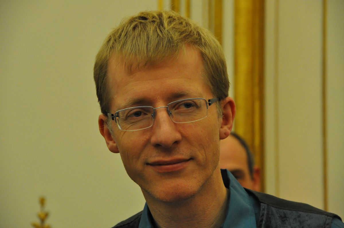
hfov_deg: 12.5
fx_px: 1575
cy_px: 114
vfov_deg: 8.3
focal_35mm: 165
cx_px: 172
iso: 1600
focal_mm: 110
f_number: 5.3
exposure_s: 1/80
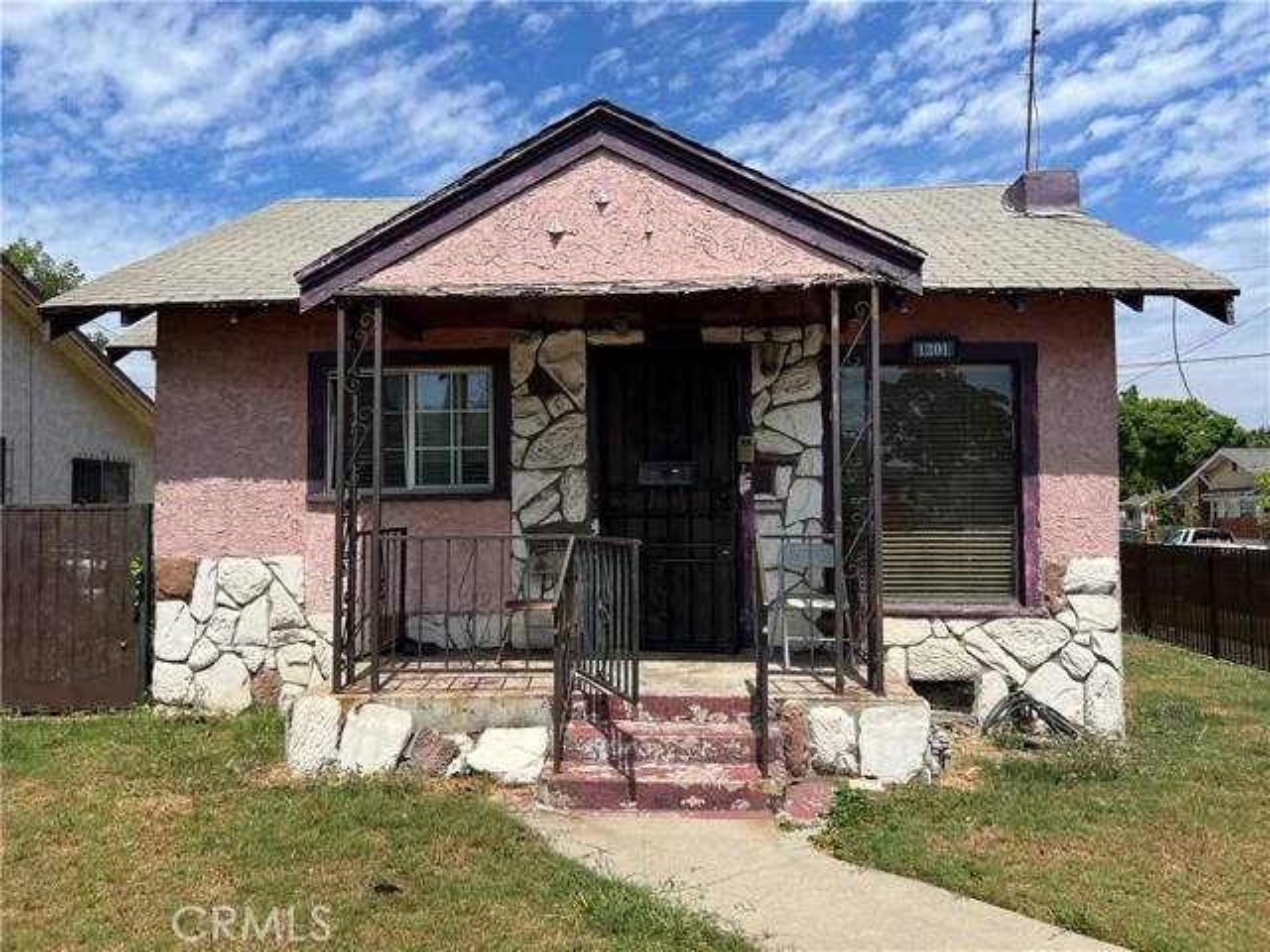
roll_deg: +0.4
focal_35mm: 26
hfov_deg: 67.3
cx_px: 635
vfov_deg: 53.1
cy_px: 476
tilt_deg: +2.5
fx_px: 954
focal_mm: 5.7
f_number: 1.5
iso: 50
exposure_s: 1/5076
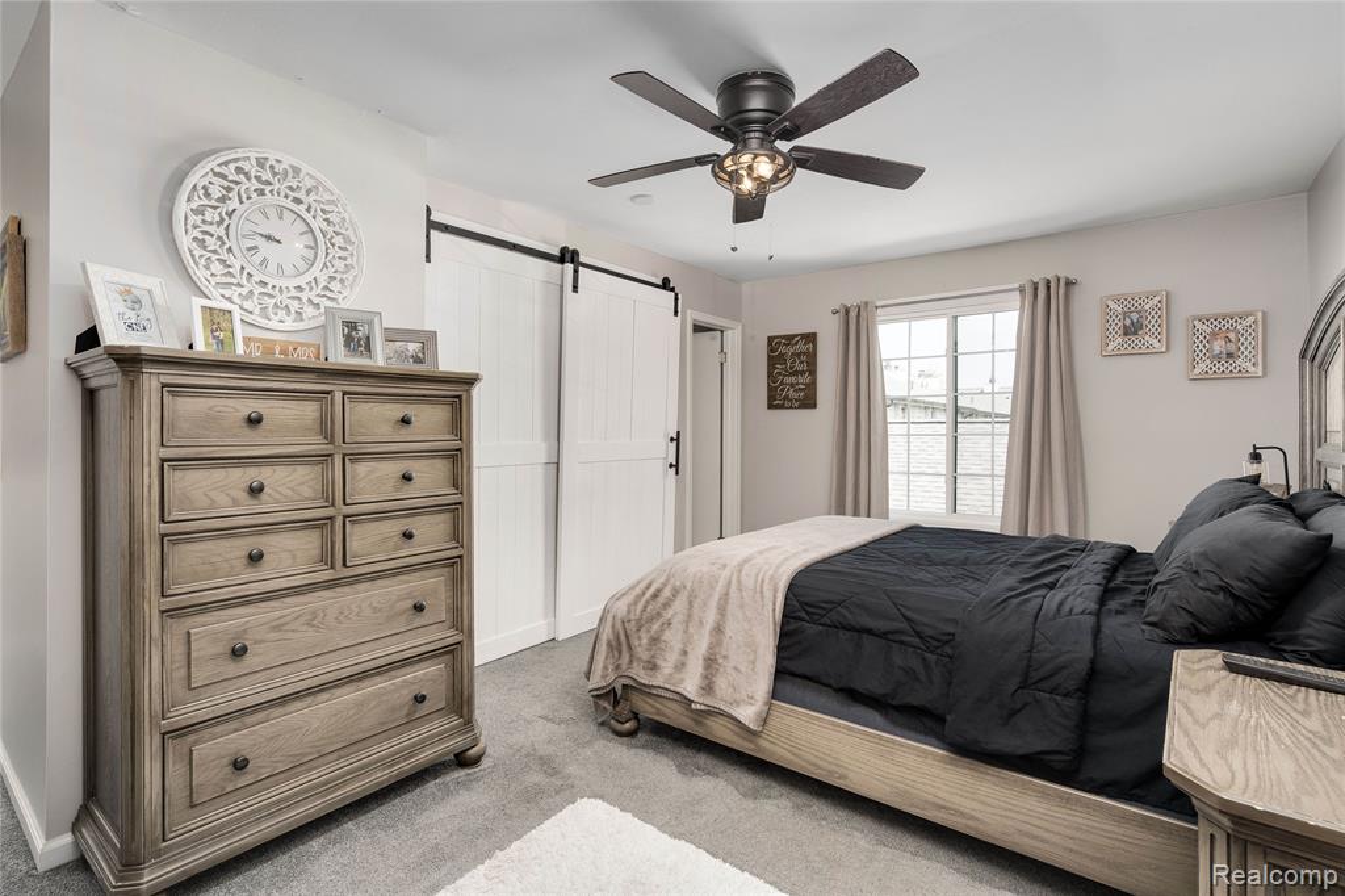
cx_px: 672
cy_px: 448
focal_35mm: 16
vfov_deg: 73.7
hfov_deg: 96.8
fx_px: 598
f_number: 7.1
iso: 640
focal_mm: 16
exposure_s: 1/250
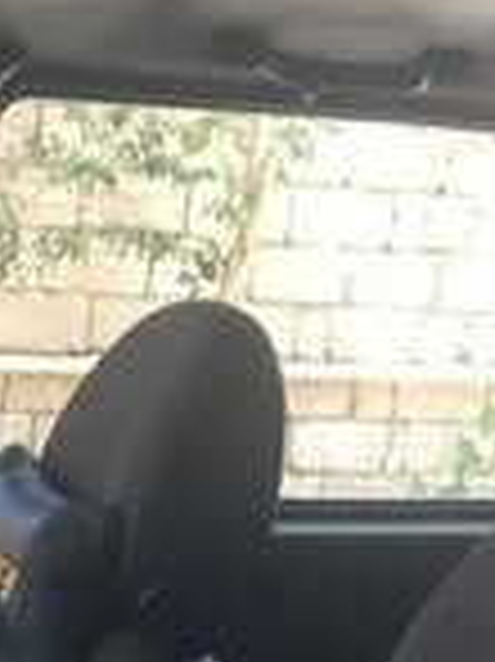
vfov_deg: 18.0
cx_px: 40
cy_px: 986
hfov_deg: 14.9
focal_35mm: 98
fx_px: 1871
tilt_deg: -22.4
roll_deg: -3.1
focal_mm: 4.15
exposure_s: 1/33
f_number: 2.2
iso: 50
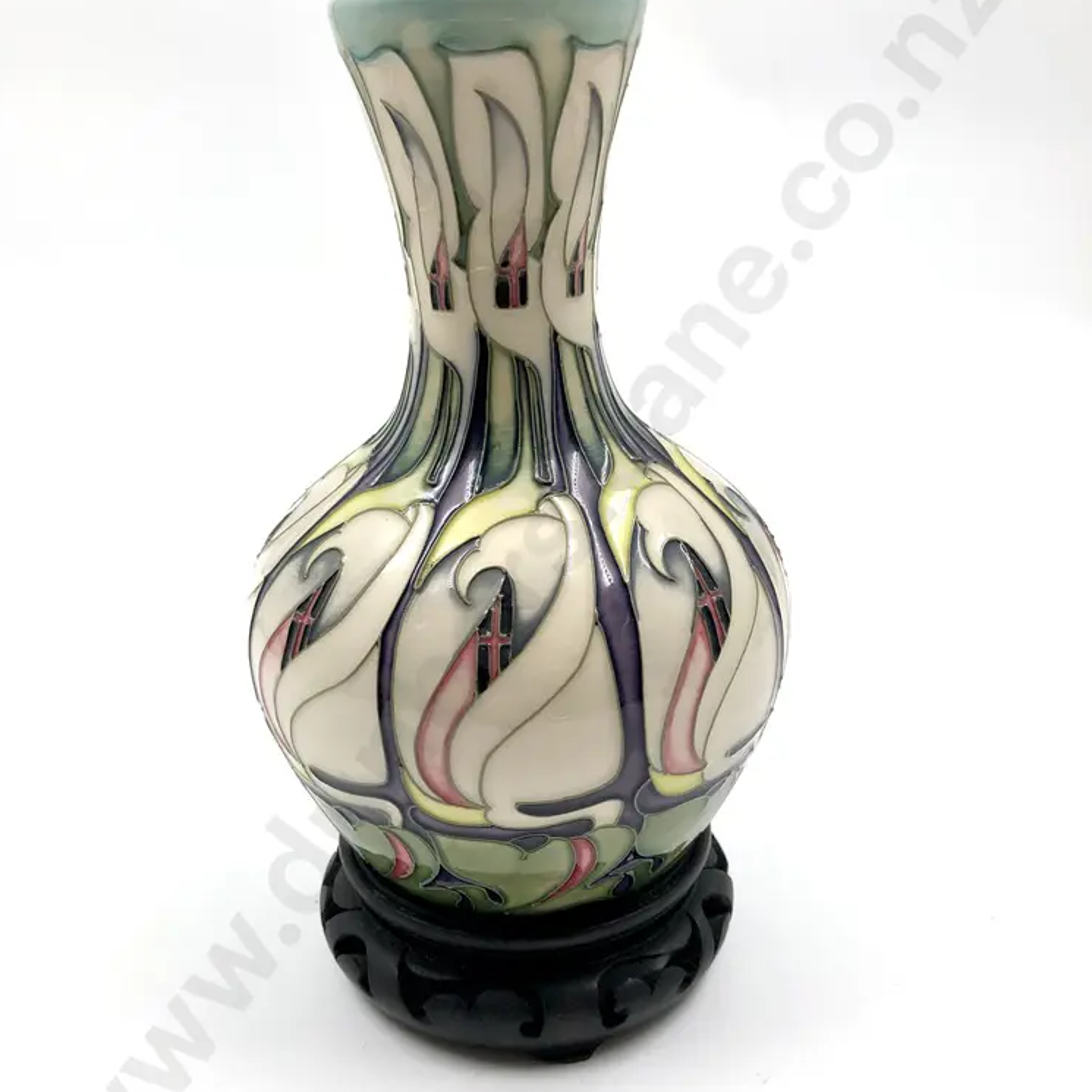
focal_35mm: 34
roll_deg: +3.2
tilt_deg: -22.6
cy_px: 573
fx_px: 1213
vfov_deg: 48.4
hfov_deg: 48.4
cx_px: 531
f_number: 1.8
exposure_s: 1/276
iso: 20
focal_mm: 3.99
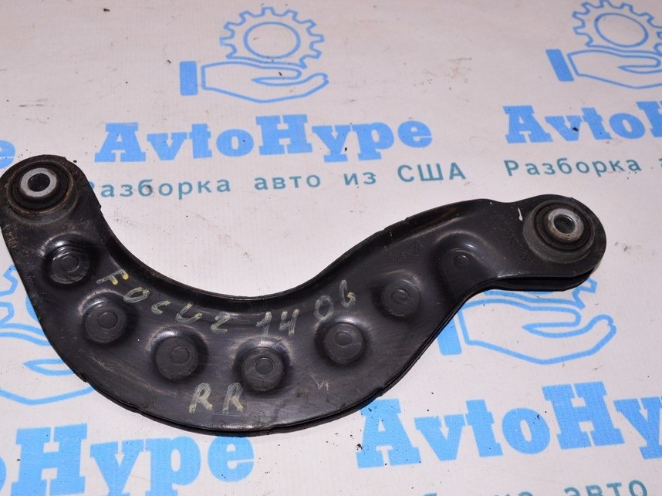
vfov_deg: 36.3
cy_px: 260
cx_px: 289
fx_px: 757
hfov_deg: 47.2
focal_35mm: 40
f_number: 8
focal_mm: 23
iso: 1600
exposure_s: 1/200
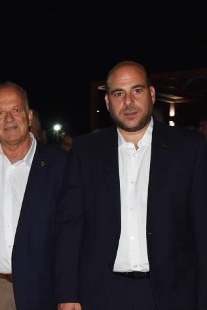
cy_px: 208
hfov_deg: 18.3
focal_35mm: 68
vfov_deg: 29.4
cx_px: -79
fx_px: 587
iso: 280
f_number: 5.6
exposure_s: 1/30
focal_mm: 21
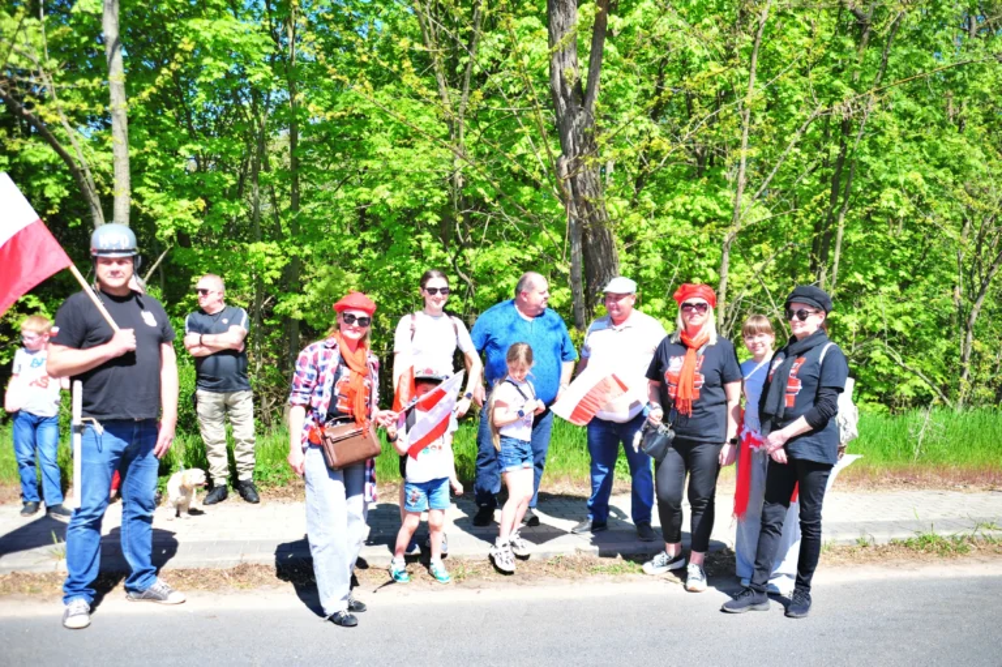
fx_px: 890
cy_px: 334
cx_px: 501
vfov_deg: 41.1
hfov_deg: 58.7
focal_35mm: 32
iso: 250
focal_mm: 32
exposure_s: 1/500
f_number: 3.5
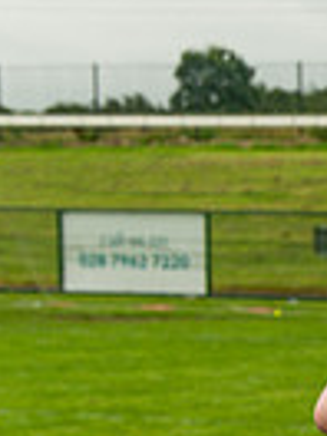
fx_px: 2544
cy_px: 512
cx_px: 889
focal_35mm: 202
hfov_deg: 6.8
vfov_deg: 9.7
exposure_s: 1/100
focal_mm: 48
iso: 140
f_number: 5
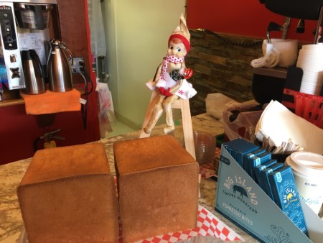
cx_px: 162
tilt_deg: -21.4
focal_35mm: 29
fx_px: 271
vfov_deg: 48.3
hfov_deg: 61.6
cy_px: 122
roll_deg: -1.3
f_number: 2.2
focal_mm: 4.15
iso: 64
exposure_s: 1/30
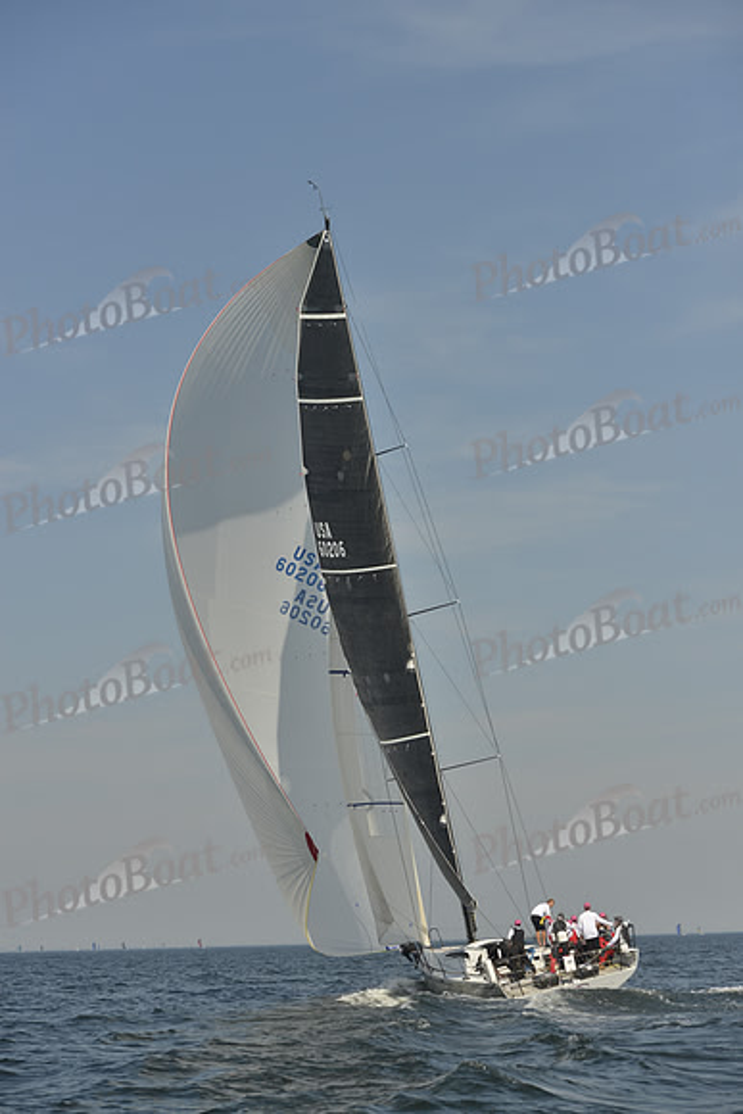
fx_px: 2166
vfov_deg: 28.8
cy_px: 557
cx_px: 372
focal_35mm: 70
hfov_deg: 19.5
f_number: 5.6
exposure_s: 1/2500
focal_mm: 70
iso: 200
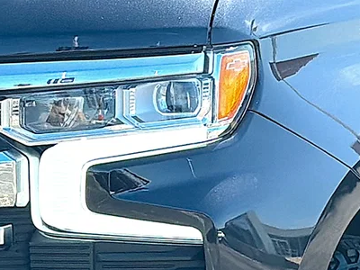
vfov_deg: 8.5
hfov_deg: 11.3
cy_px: 156
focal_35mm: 175
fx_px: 1820
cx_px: 116
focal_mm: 6.86
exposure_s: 1/2123
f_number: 1.78
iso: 80
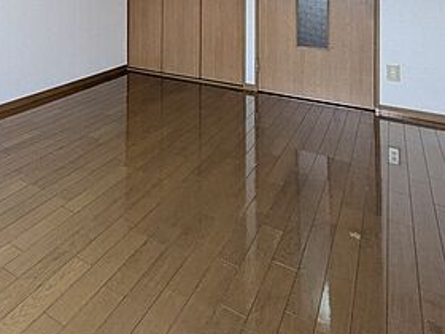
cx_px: 56
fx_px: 411
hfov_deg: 51.1
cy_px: -25
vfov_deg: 37.6
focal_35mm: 32
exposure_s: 1/100
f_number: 2.2
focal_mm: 1.83
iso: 101
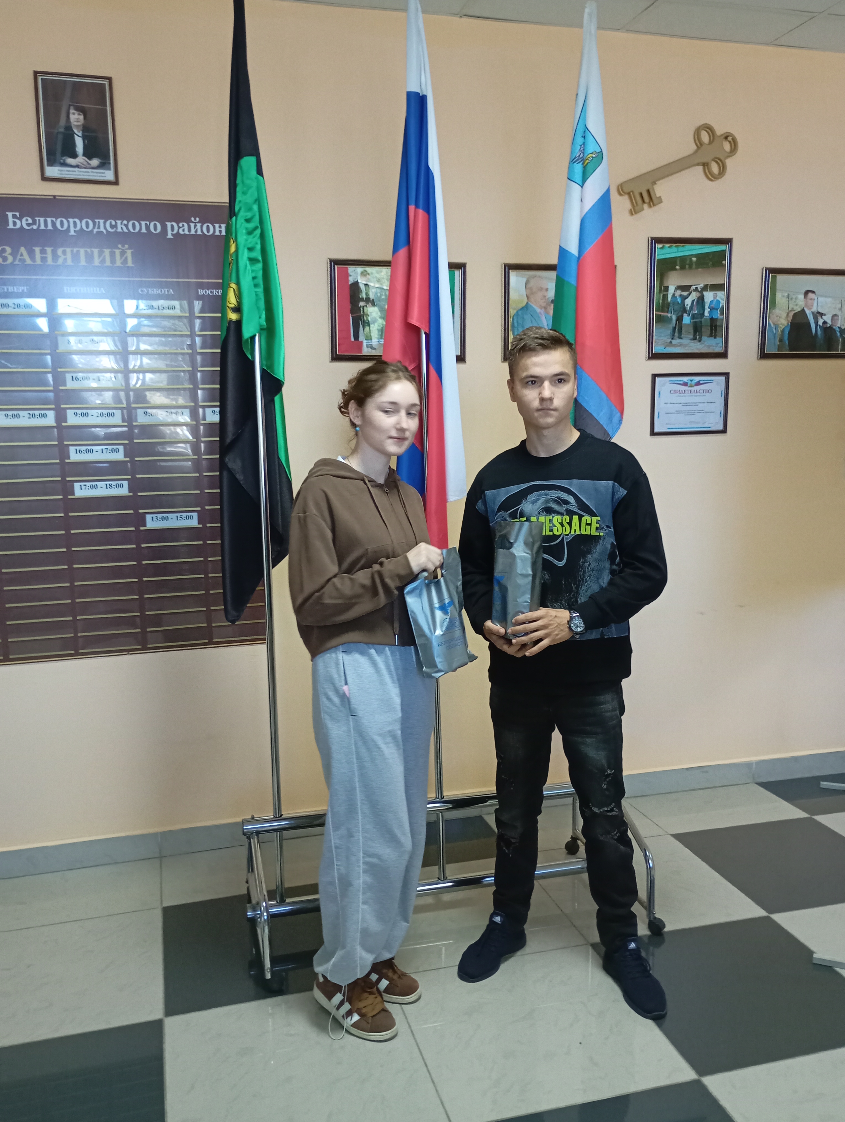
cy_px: 561
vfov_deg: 63.4
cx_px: 422
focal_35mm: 28
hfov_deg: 49.9
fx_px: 909
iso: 620
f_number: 1.8
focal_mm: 4.27
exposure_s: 1/25
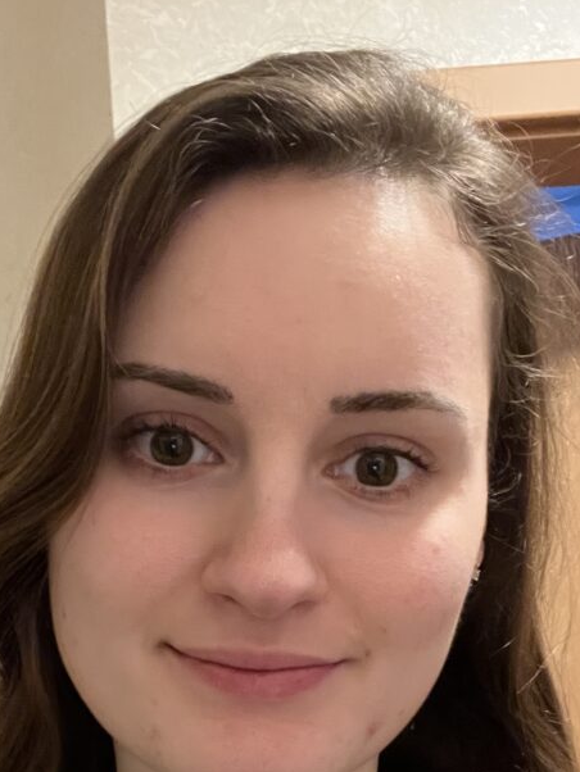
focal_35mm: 51
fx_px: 1139
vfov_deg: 35.9
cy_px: 644
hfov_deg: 28.5
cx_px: 243
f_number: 2.2
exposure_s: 1/17
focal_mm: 2.71
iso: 800
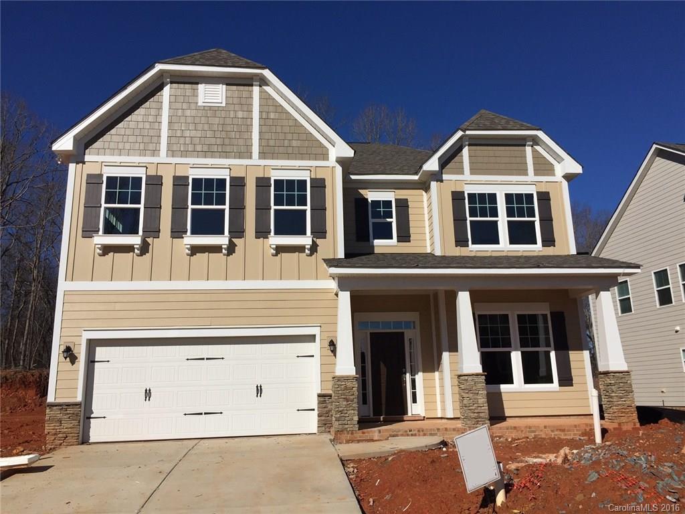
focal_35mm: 29
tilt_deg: +13.7
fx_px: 574
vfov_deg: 48.2
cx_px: 342
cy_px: 257
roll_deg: +1.7
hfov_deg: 61.7
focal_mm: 4.15
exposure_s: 1/5650
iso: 32
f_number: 2.2
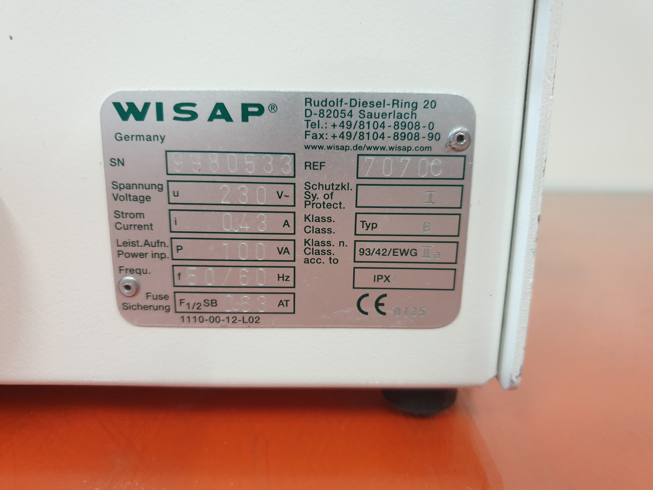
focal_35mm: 26
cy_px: 245
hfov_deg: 67.3
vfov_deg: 53.1
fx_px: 490
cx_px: 326
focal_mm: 4.3
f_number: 1.5
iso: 320
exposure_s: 1/33
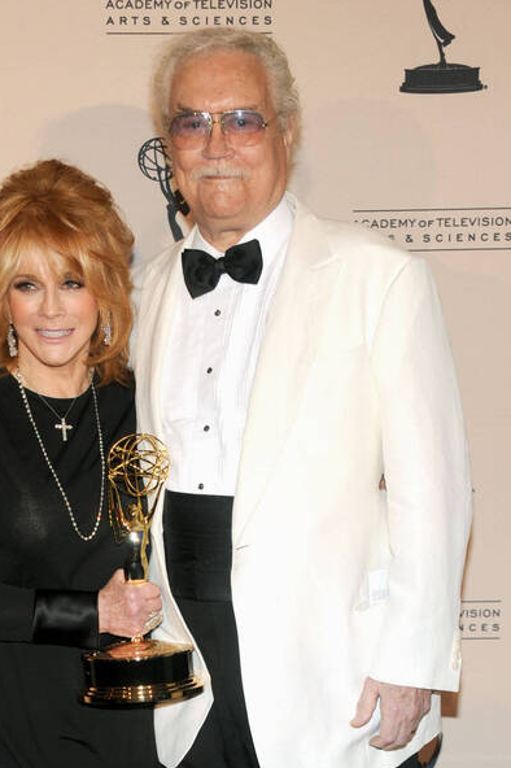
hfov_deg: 12.4
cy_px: 691
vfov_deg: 18.3
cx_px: 160
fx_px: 2345
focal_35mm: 110
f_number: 5.6
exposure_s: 1/200
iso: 400
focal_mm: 58
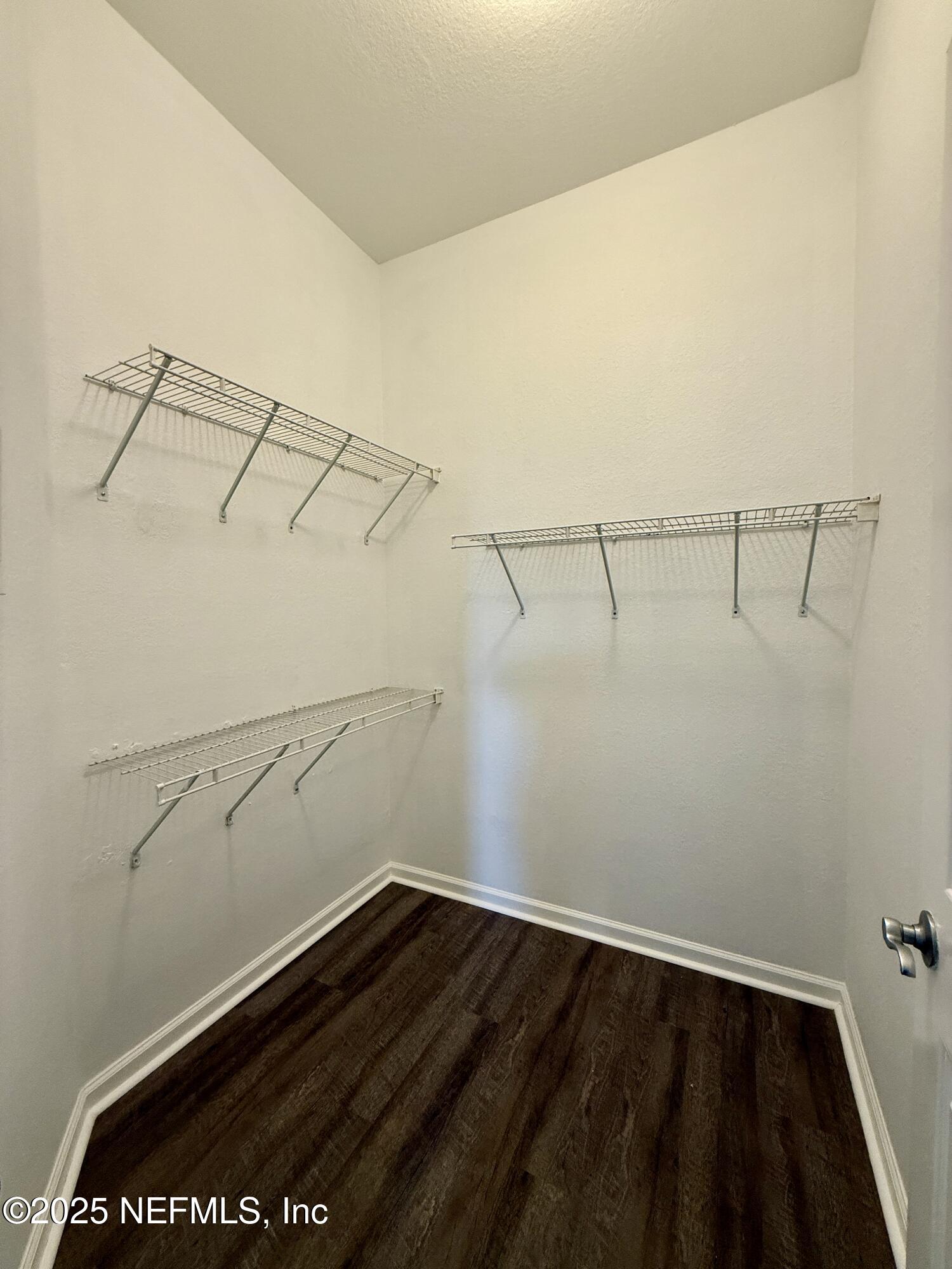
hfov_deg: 85.7
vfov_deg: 102.1
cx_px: 476
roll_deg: +0.2
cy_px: 634
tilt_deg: -2.7
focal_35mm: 14
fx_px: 513
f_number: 2.2
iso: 200
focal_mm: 2.22
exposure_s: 1/60
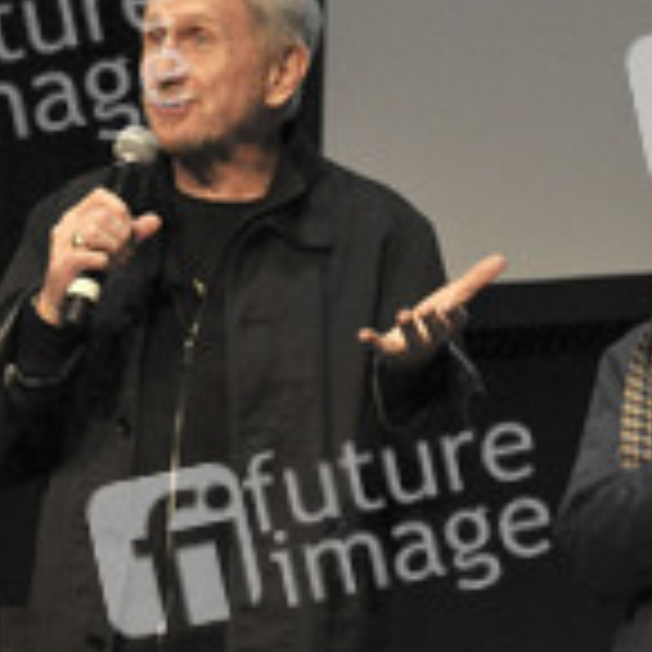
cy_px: 755
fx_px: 6436
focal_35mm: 302
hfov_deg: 5.8
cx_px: 452
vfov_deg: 5.8
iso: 2000
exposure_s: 1/125
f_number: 5.6
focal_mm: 86
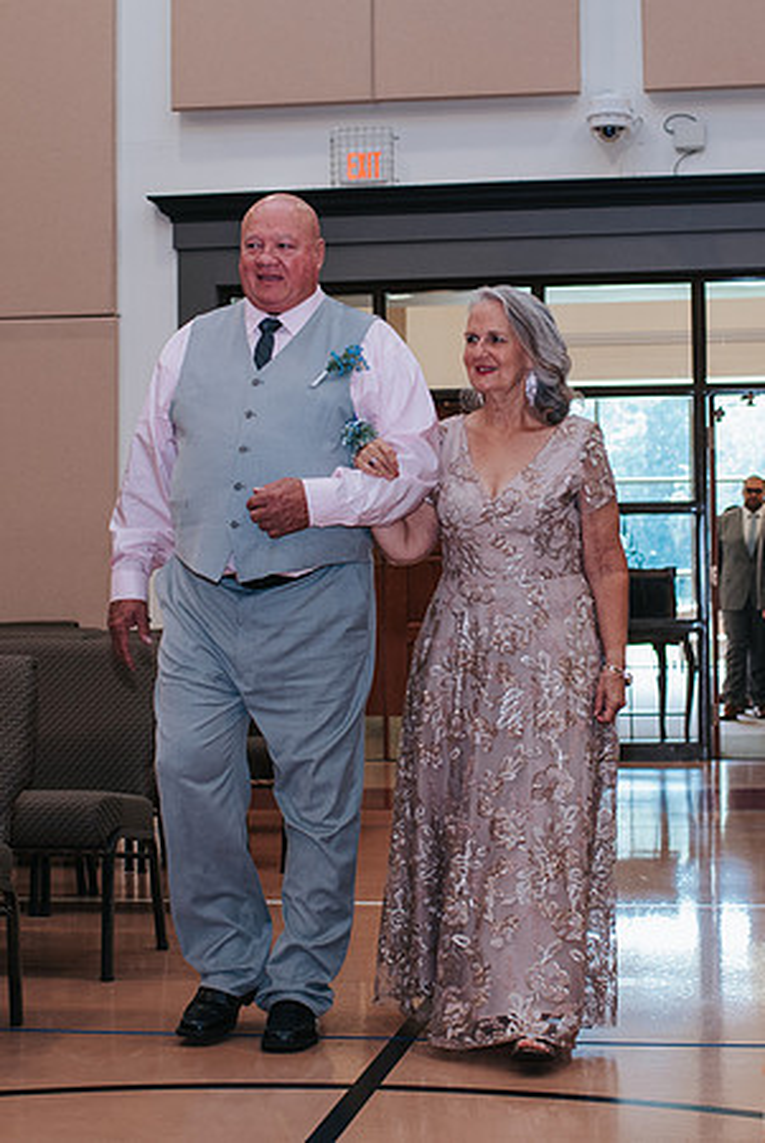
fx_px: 2284
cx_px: 427
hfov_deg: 19.0
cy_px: 500
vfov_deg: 28.1
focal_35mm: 72
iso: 800
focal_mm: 35
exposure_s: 1/200
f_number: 3.2
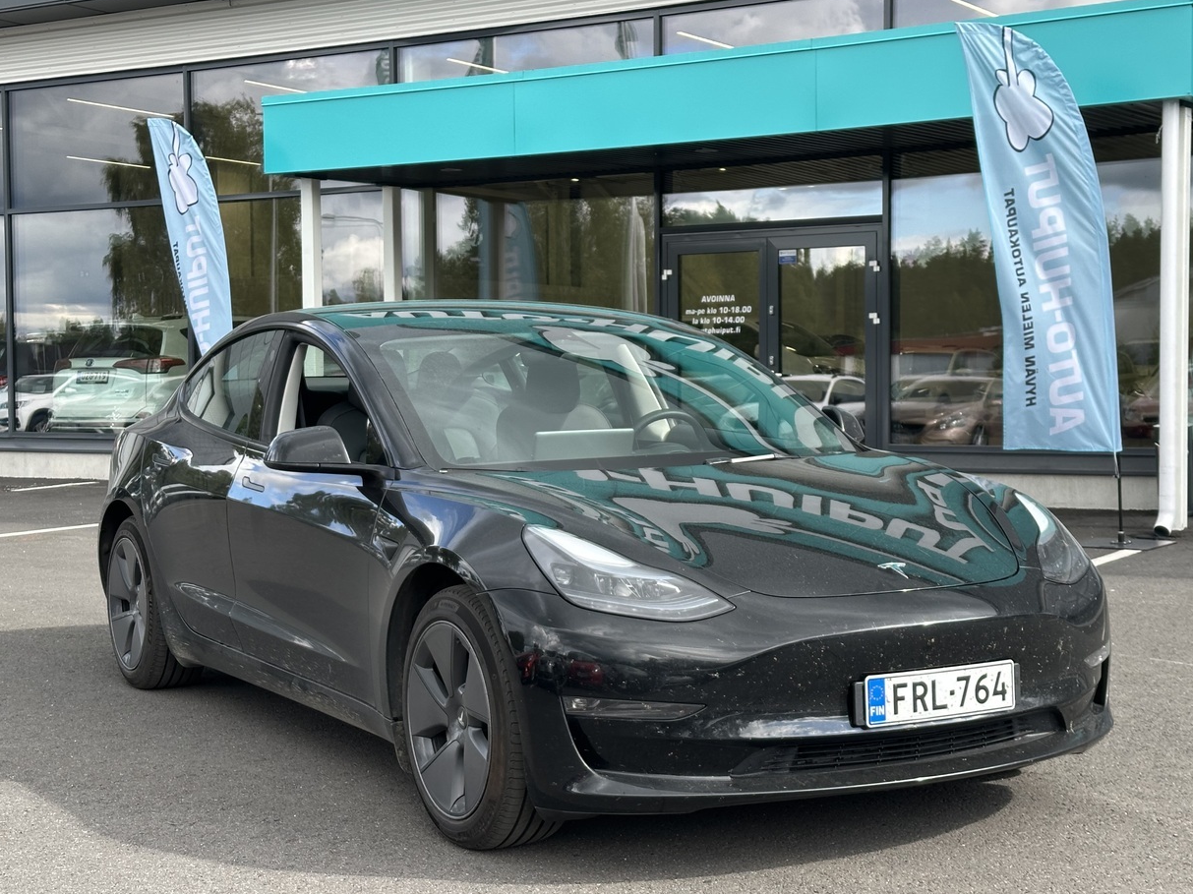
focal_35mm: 57
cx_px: 594
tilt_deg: -0.8
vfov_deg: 25.6
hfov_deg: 33.8
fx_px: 1964
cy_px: 447
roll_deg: +0.4
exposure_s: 1/392
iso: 64
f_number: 1.78
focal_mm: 6.86
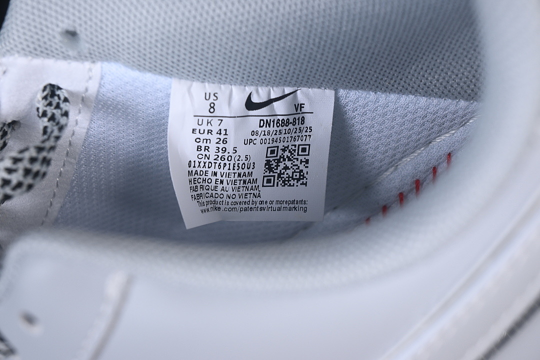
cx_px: 270
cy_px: 180
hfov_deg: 27.0
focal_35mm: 75
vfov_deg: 18.2
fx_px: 1125
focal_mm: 50
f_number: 7.1
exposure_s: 1/80
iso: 160
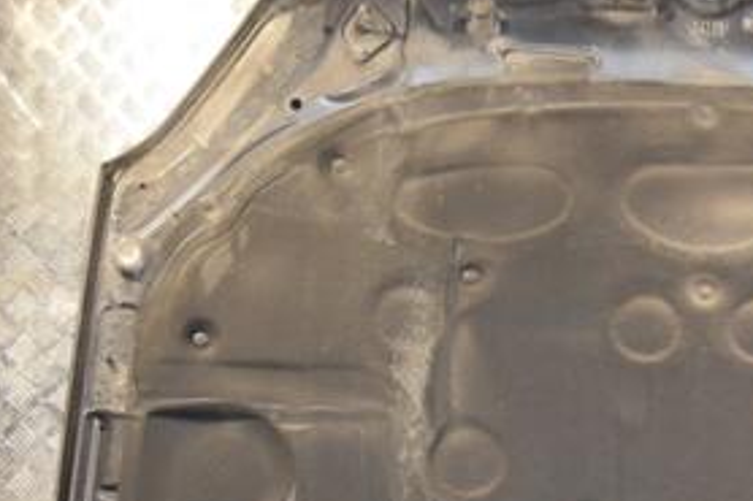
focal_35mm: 68
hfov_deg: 28.0
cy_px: 390
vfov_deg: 19.8
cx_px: 739
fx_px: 1423
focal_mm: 21
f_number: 5
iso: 800
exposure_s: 1/125
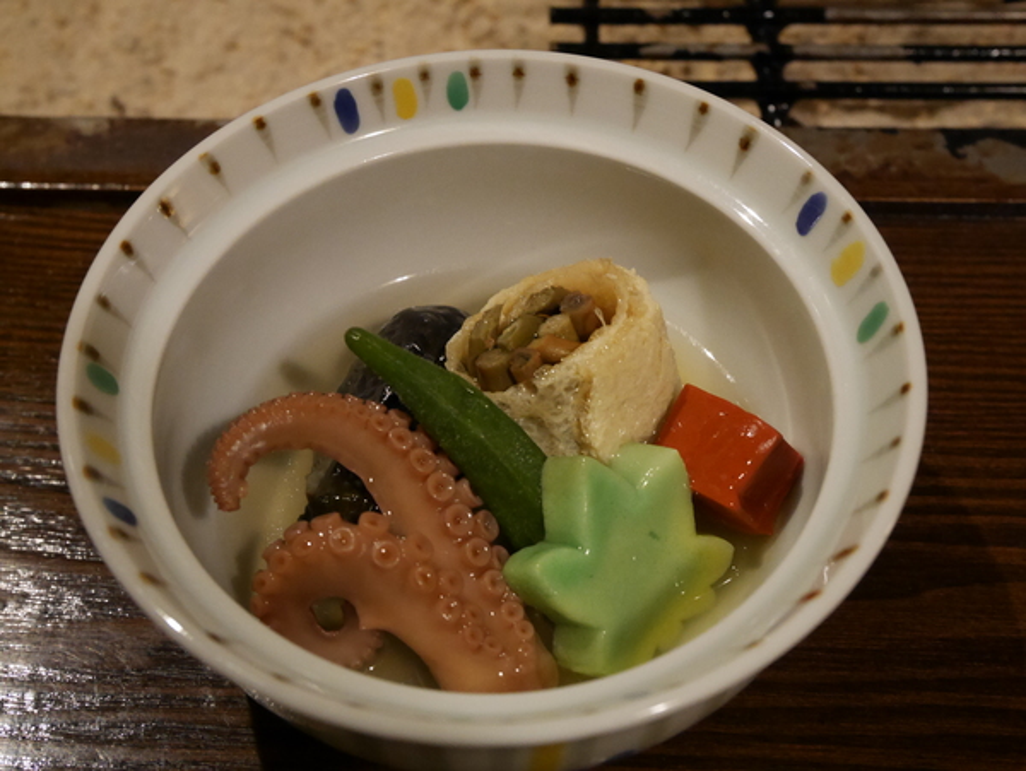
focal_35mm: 52
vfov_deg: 28.1
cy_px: 386
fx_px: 1542
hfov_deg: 36.8
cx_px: 513
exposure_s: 1/15
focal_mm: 26
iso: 3200
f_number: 5.3
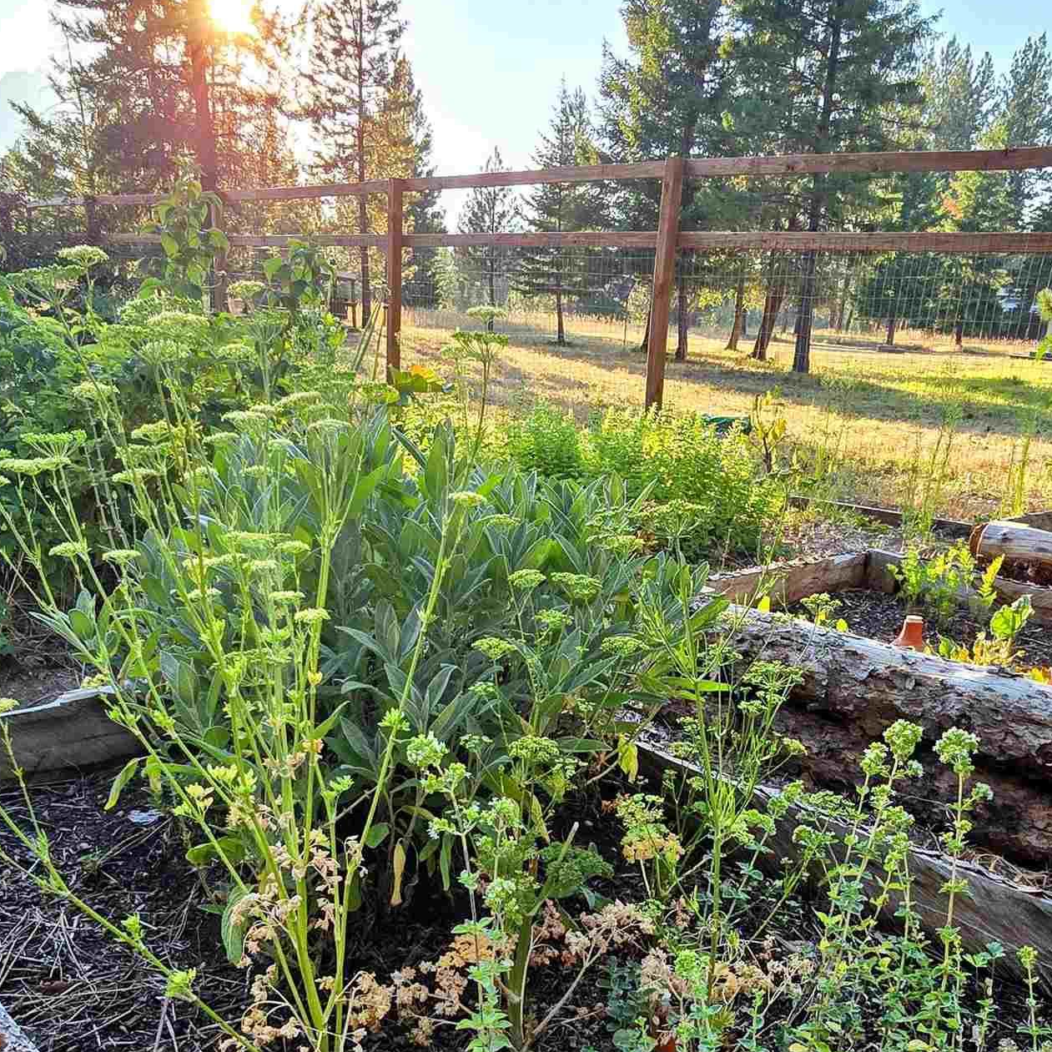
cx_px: 588
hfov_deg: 57.1
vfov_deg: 54.5
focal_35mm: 28
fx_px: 963
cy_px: 793
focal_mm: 2.2
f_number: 2.2
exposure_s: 1/355
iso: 50
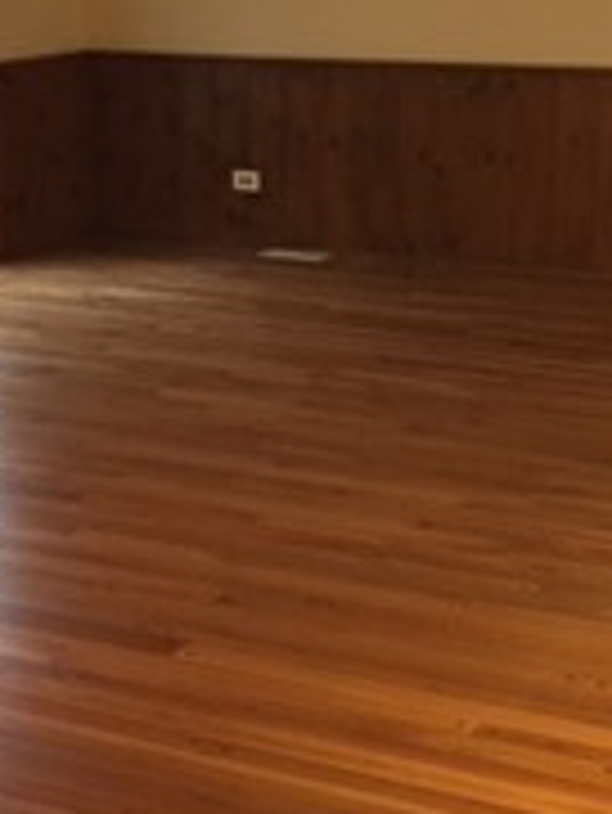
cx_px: 274
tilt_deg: -16.7
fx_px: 1813
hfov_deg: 19.2
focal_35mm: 77
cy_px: 459
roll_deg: +0.7
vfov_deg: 25.3
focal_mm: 4.15
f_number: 2.2
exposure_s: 1/17
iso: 250
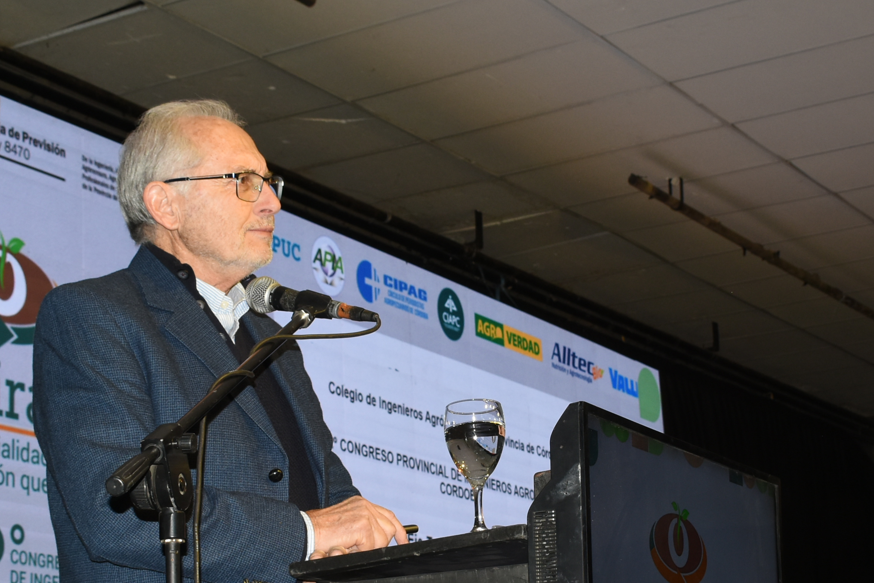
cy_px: 435
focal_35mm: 83
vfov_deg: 16.4
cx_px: 550
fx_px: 2014
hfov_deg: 24.4
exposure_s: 1/60
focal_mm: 29
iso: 500
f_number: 7.1
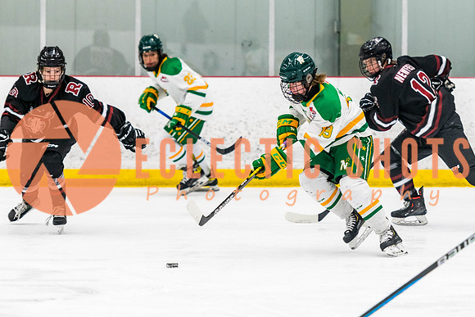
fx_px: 2740
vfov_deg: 6.6
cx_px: 291
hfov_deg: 9.9
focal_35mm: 208
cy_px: 172
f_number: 2.8
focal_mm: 140
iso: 1600
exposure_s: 1/640
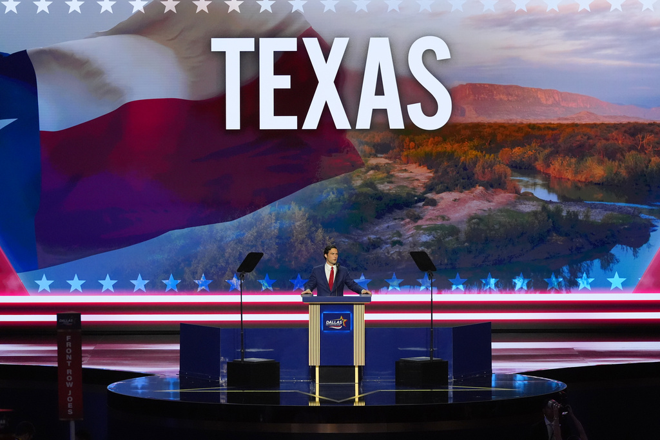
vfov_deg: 6.9
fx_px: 3665
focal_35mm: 200
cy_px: 220
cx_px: 330
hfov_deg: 10.3
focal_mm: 200
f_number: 4.5
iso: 4000
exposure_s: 1/400
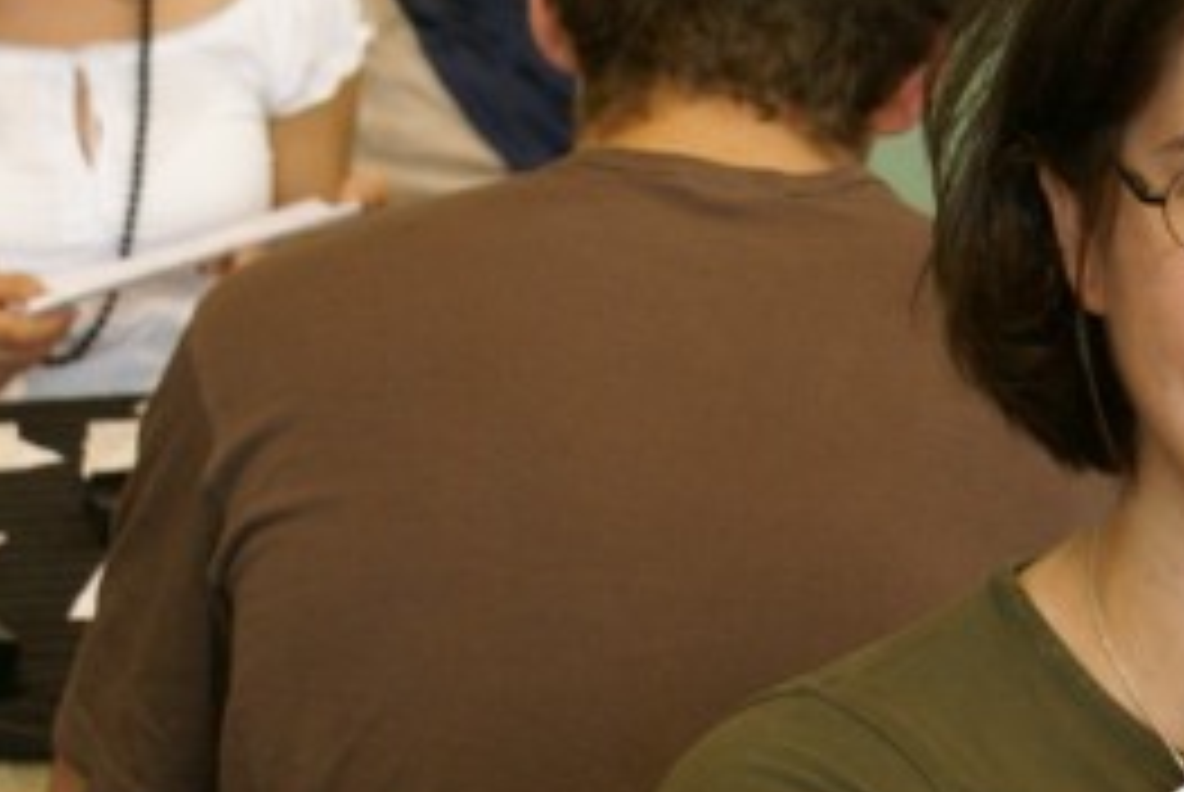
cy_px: 536
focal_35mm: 179
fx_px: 5904
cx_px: 1170
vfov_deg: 7.7
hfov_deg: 11.3
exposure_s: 1/20
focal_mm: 45
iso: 400
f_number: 5.6
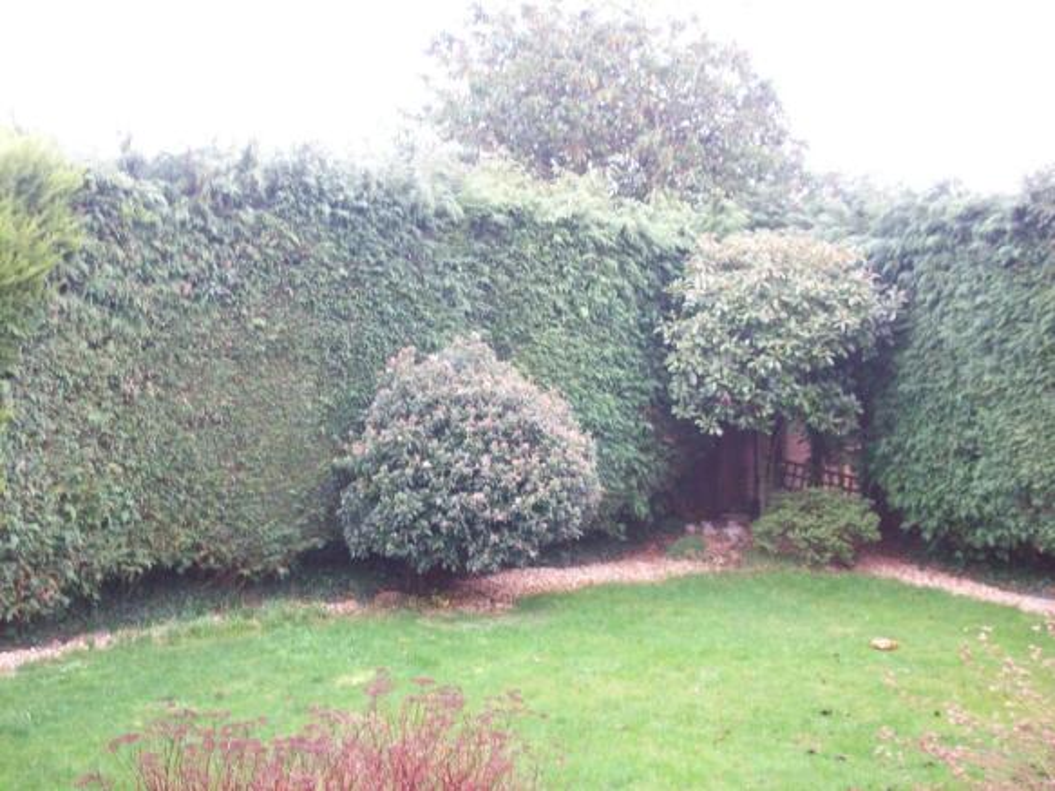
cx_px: 528
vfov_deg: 38.7
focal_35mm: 37
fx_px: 1127
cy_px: 396
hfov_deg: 50.1
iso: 160
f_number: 2.8
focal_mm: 6.2
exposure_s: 1/13.6
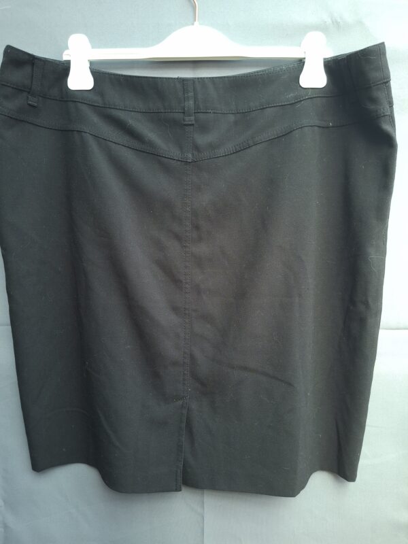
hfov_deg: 58.9
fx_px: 361
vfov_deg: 73.9
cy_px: 272
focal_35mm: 23
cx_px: 204
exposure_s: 1/100
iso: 250
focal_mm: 5.54
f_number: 1.8
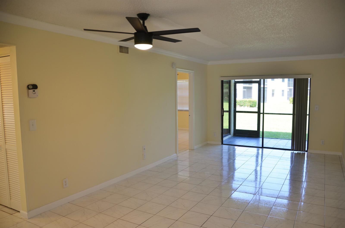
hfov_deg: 67.5
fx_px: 258
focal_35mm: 27
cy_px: 114
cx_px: 172
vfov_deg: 47.7
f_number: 3.5
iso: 100
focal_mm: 18
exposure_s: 1/50
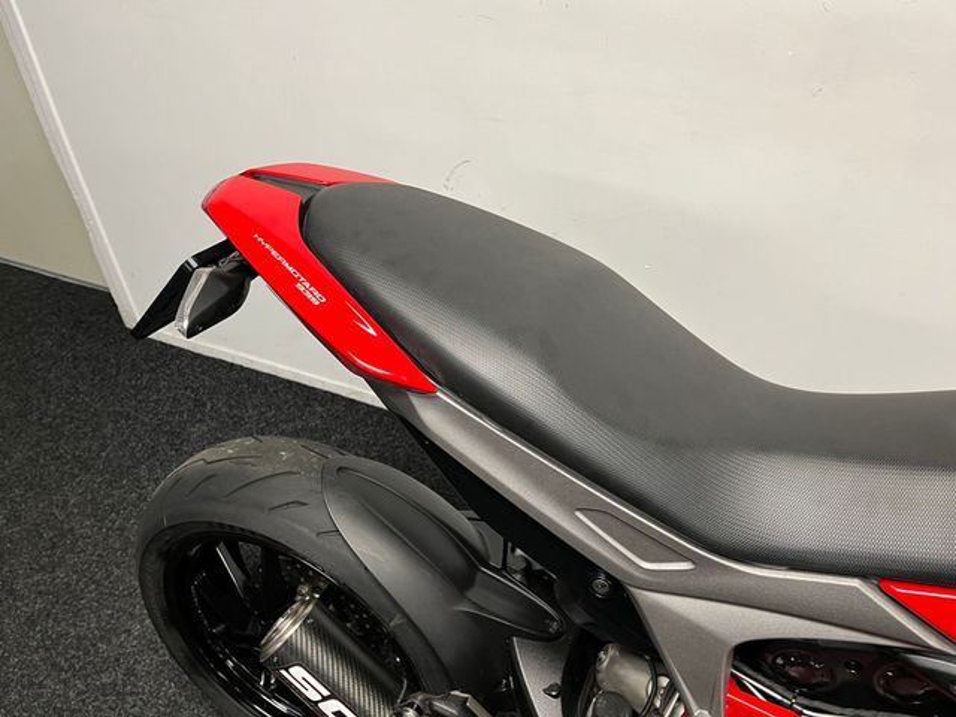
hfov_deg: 67.3
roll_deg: +1.5
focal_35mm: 26
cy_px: 358
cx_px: 478
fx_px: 718
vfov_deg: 53.1
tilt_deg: -39.7
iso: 125
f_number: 1.6
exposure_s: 1/50
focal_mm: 5.1
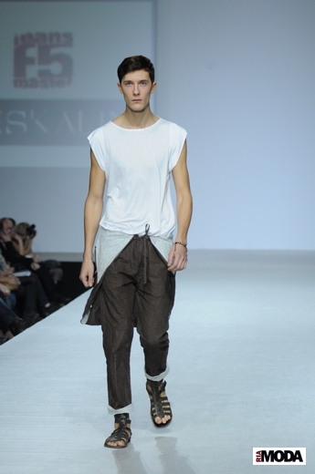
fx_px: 1975
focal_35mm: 150
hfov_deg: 9.1
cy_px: 237
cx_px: 158
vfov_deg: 13.7
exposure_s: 1/200
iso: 1000
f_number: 4
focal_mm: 100
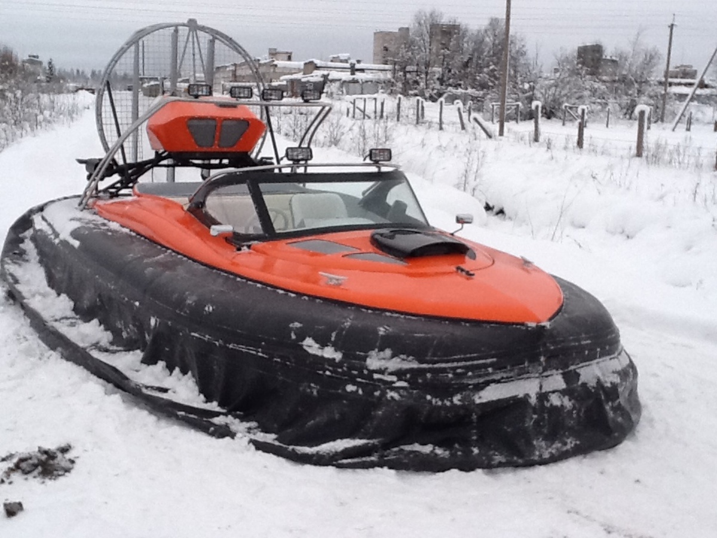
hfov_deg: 42.9
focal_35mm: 44
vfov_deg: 32.9
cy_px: 269
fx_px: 911
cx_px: 358
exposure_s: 1/30
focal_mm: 2.03
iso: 80
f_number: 2.4
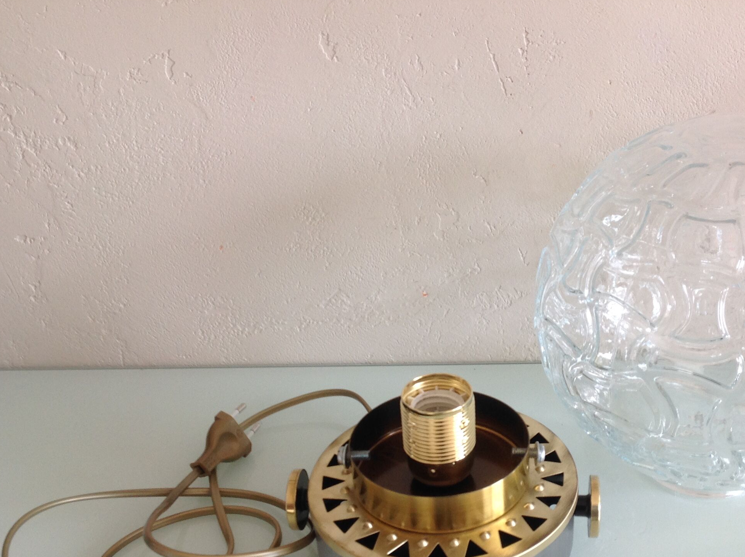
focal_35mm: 47
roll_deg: +2.6
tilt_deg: -30.9
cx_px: 460
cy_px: 344
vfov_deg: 30.7
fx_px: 1010
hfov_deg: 40.2
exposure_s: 1/24
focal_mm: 4.28
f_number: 2.4
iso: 50
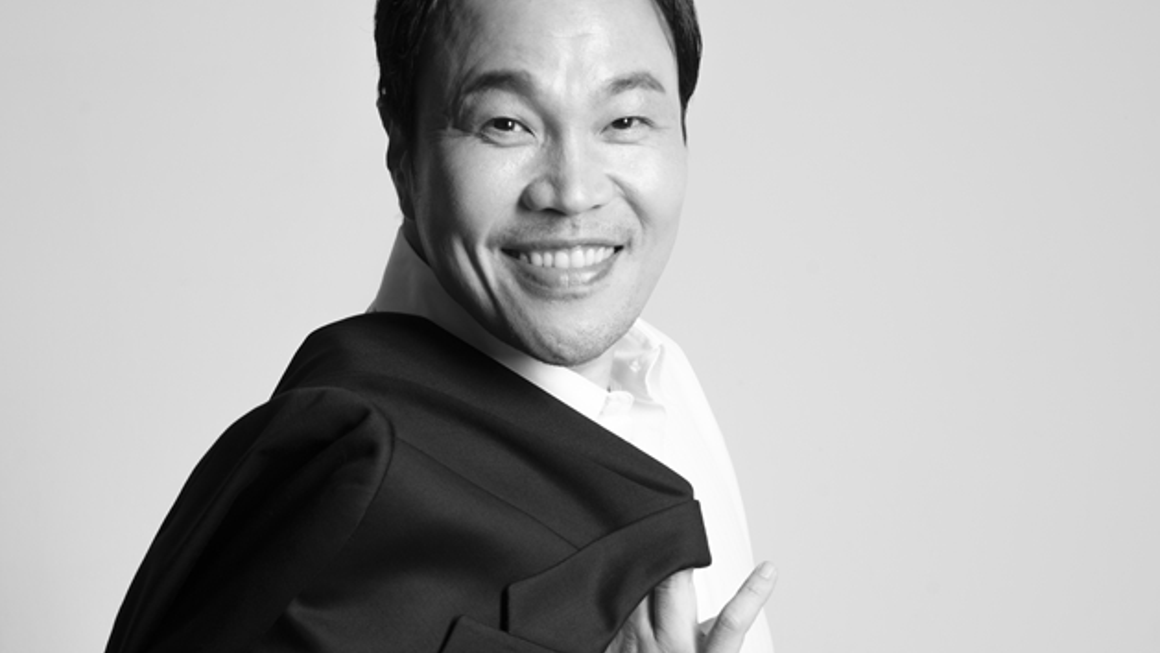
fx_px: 3230
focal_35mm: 105
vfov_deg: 11.5
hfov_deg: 20.3
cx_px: 400
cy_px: 386
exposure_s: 1/60
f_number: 10
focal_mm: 70
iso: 250
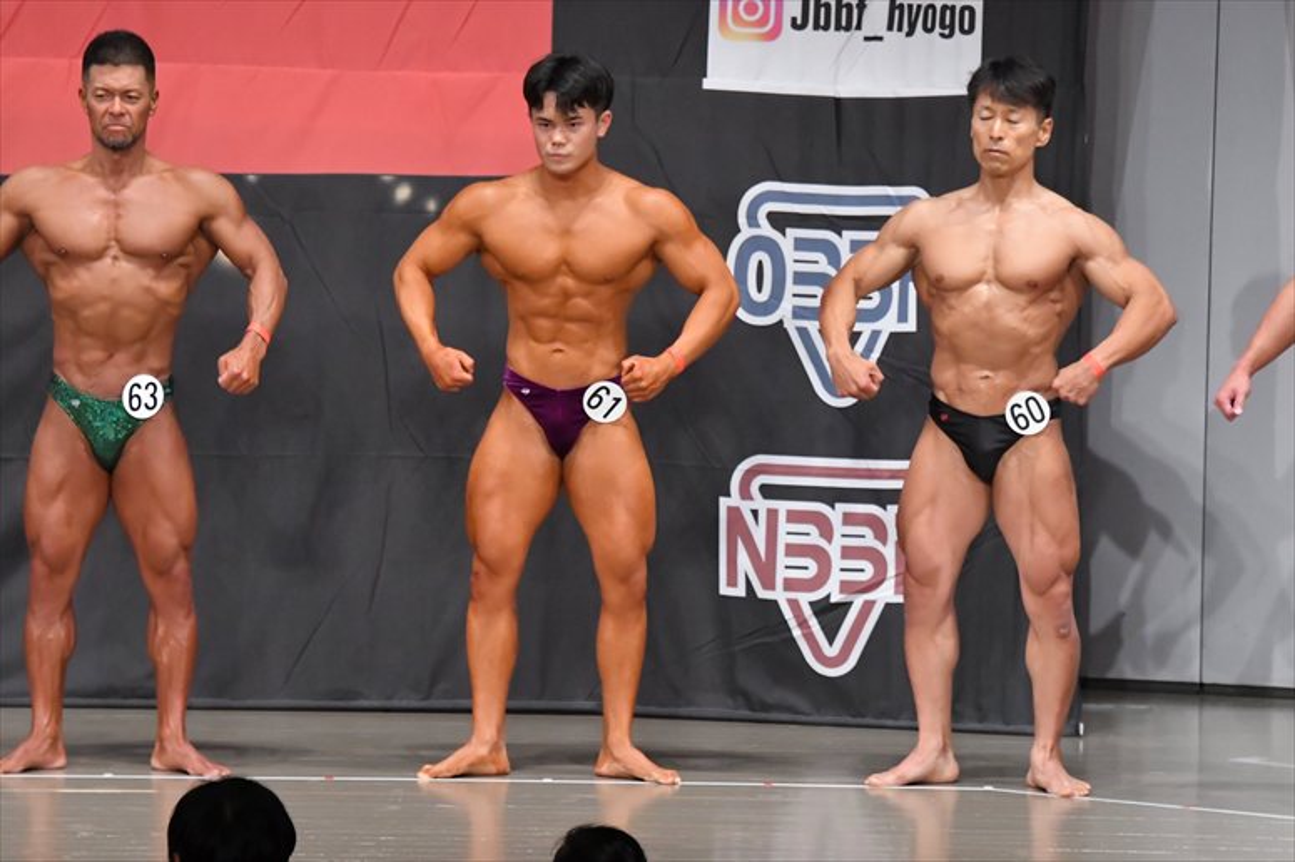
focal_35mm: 225
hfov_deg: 9.2
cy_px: 431
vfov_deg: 6.1
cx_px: 648
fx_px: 8090
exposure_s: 1/400
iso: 6400
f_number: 5.6
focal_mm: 150
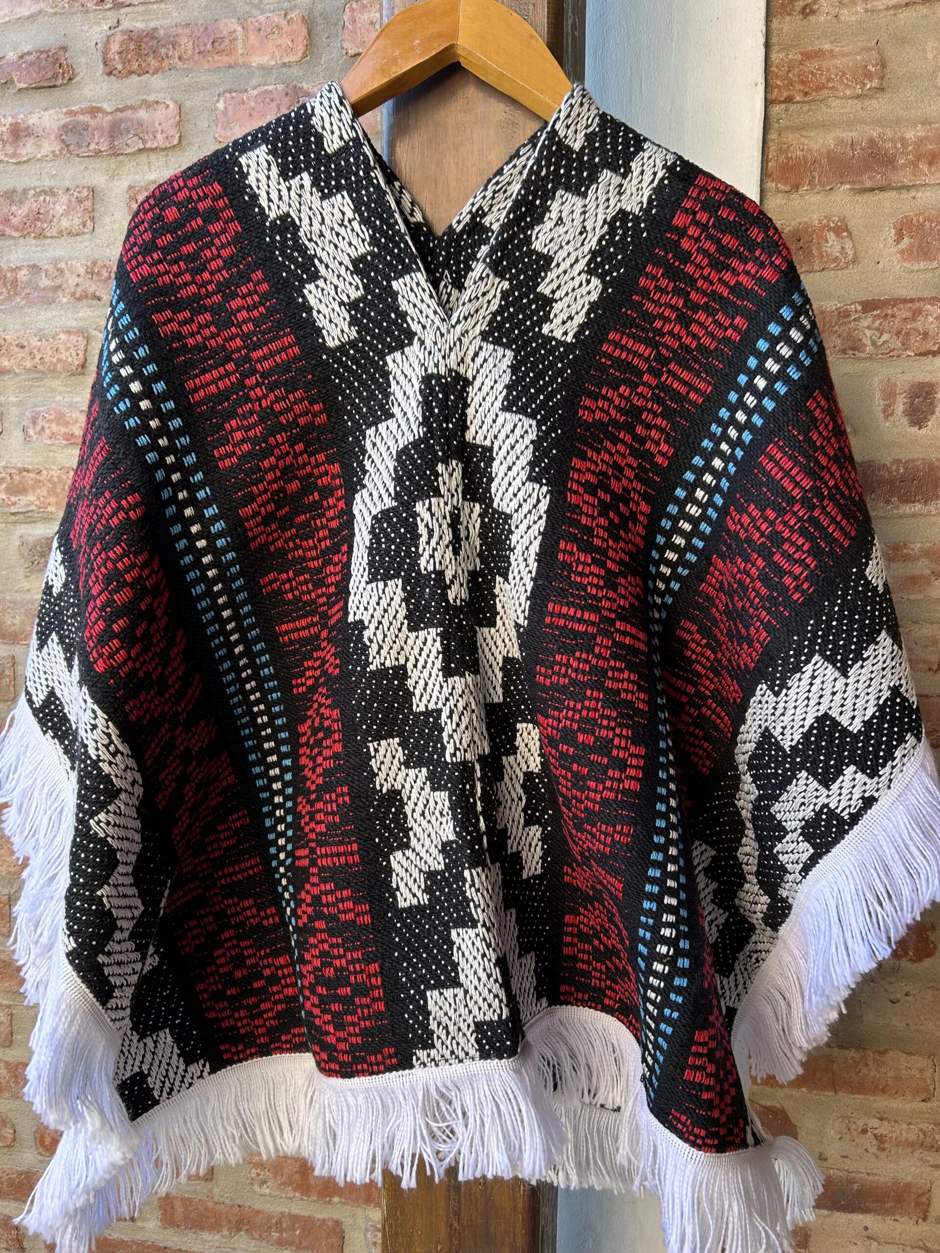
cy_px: 626
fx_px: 941
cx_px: 470
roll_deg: -0.2
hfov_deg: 53.1
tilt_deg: -7.1
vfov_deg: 67.3
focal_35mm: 26
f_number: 1.5
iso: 40
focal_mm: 5.7
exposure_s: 1/121
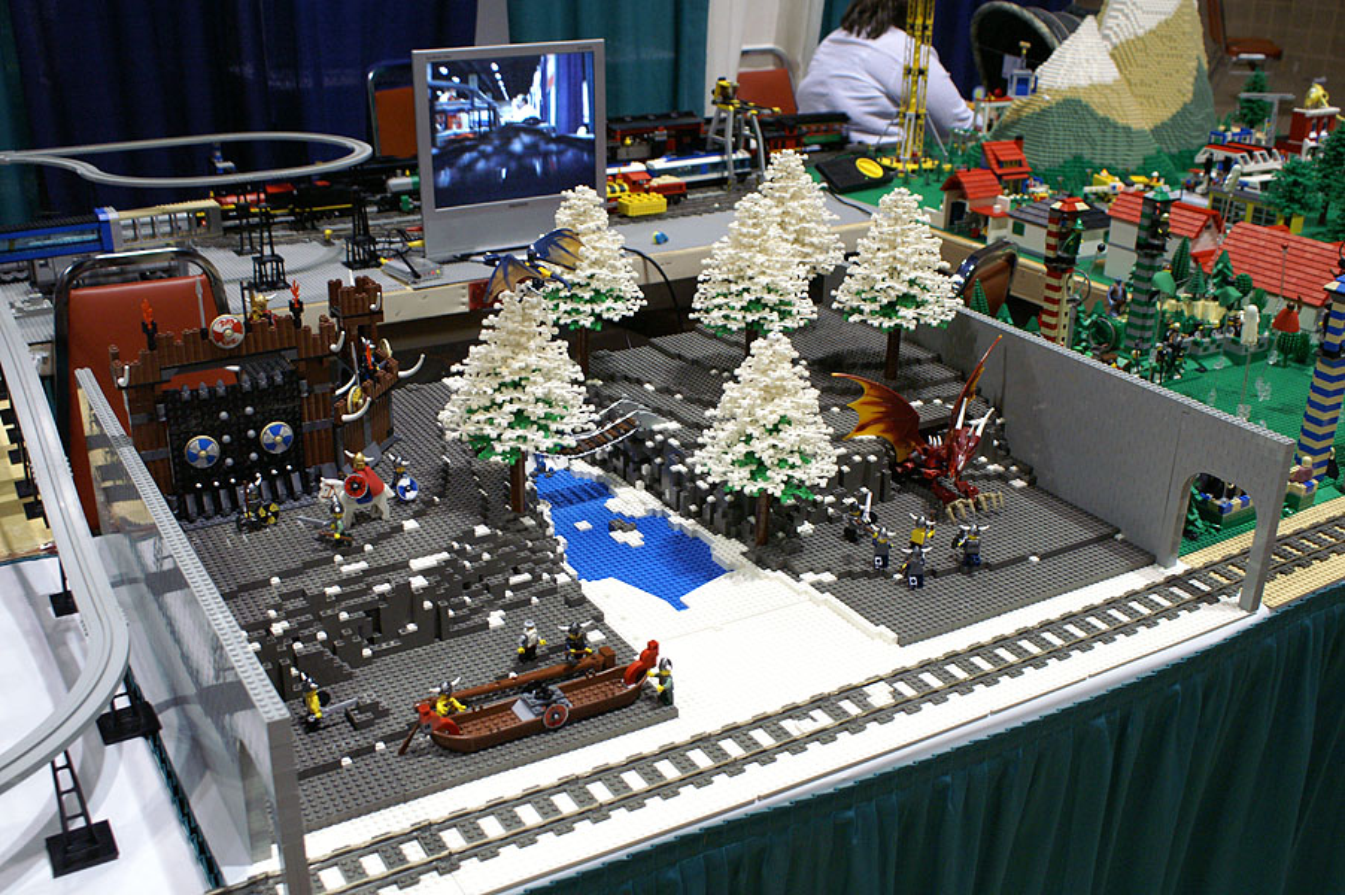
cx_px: 672
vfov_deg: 36.8
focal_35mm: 36
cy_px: 448
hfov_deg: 53.2
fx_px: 1344
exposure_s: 1/40
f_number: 4.5
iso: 800
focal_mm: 24
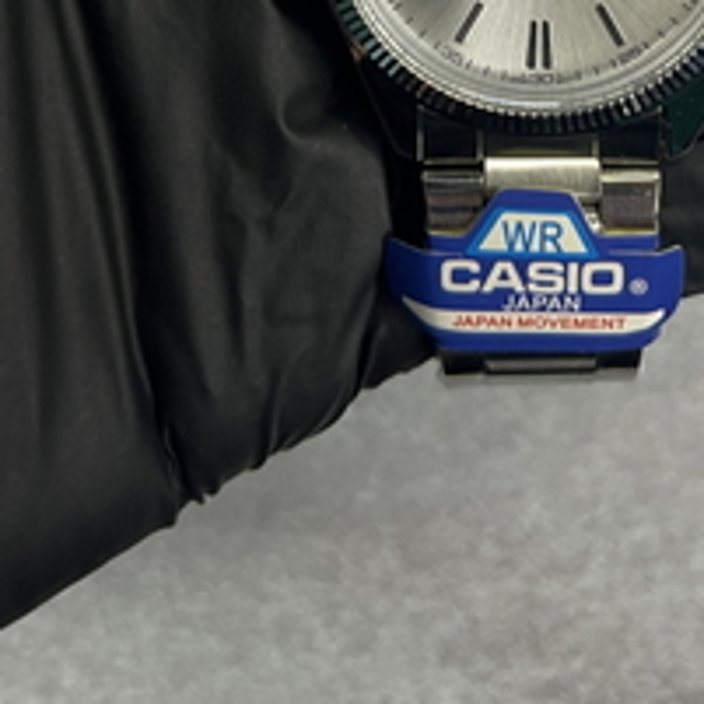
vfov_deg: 25.6
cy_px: -110
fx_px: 1404
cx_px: 536
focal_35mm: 61
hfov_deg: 27.7
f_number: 1.6
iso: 80
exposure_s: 1/50
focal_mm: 5.1
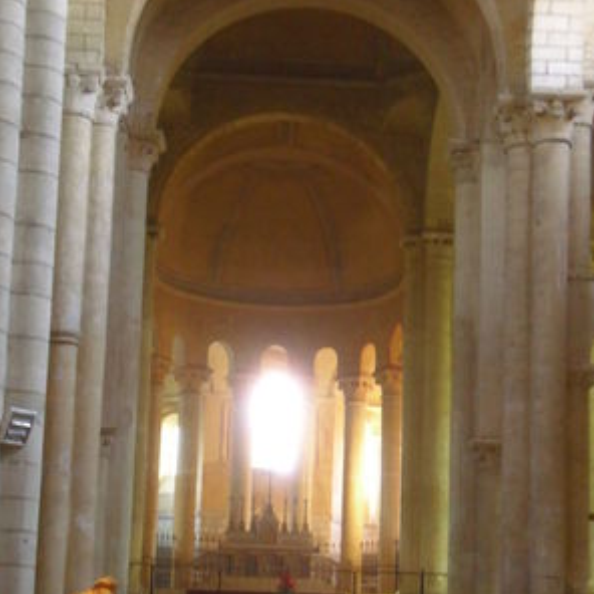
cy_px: 363
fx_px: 1553
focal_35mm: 80
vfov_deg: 21.6
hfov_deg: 21.7
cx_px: 299
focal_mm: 11.16
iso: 400
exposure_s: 1/3.33
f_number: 4.3
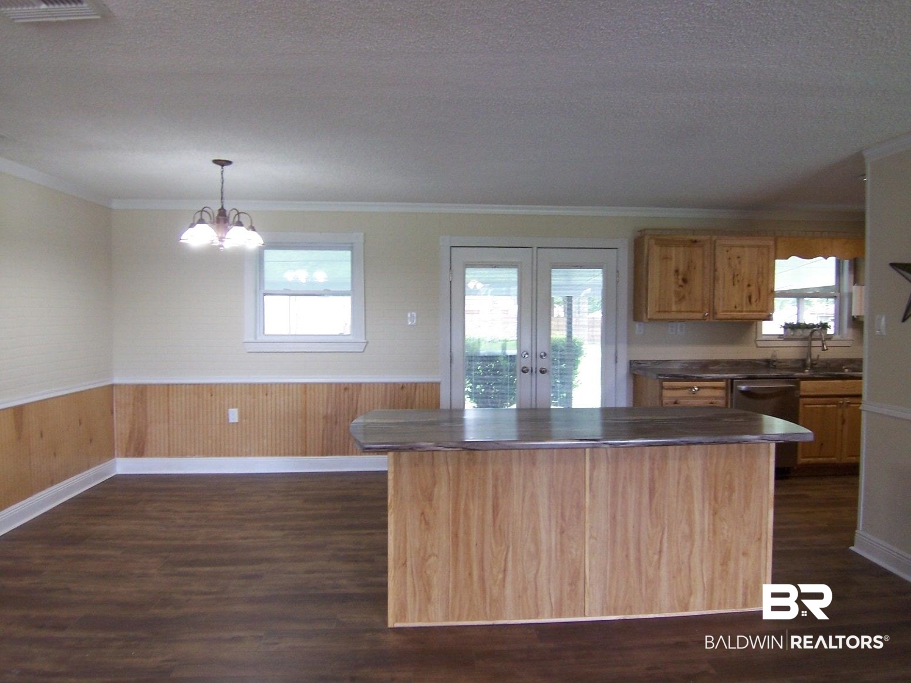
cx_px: 456
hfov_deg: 73.9
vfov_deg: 58.9
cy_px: 342
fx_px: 605
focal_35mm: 23
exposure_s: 1/30
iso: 100
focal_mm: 3.8
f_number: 2.8
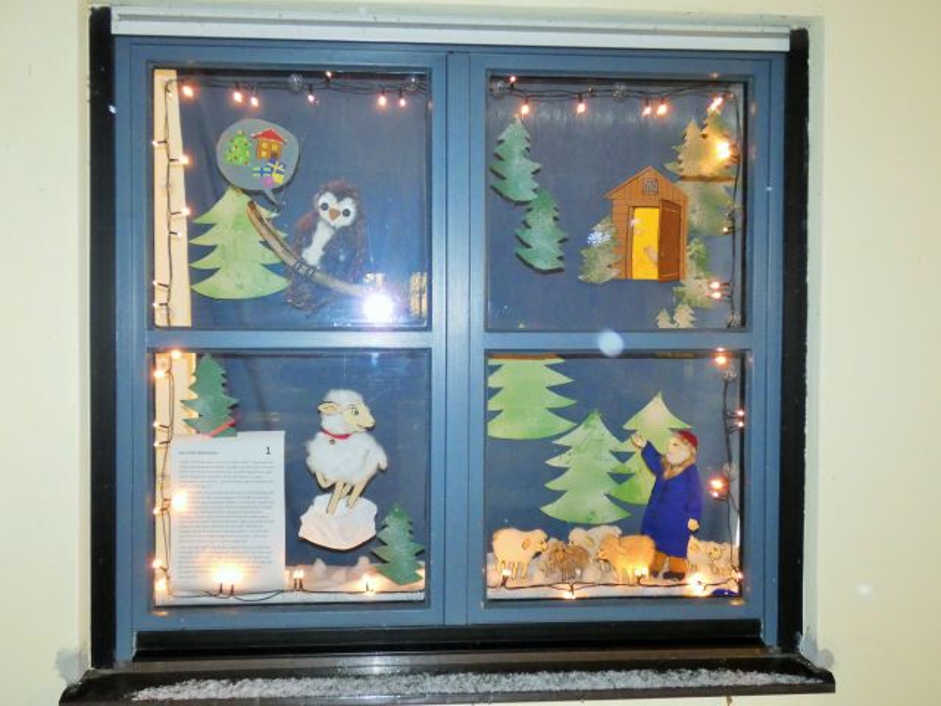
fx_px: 979
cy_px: 353
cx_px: 470
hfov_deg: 51.4
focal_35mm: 36
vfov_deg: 39.7
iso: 800
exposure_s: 1/8
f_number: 3.5
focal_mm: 6.5
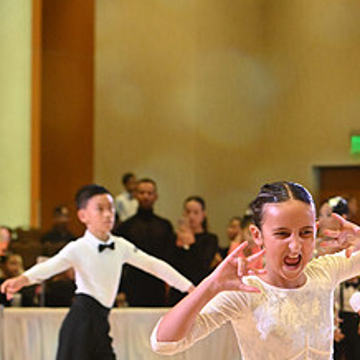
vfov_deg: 8.5
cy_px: 431
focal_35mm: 204
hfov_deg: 8.6
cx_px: 296
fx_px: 2400
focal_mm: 90
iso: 4000
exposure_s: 1/400
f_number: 5.6
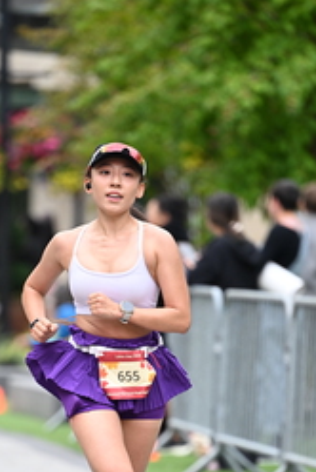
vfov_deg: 5.2
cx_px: 94
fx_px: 5238
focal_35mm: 399
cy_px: 403
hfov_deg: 3.5
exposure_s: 1/2000
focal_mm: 180
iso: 800
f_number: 2.8
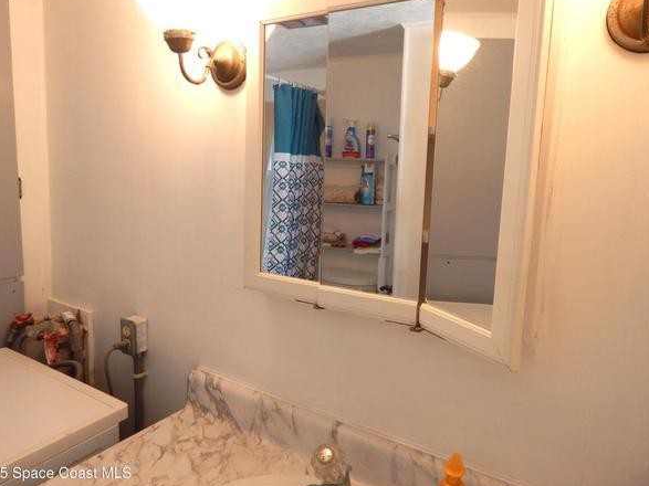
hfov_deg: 71.6
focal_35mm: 24
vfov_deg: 56.8
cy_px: 232
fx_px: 450
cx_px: 316
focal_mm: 4
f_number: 3
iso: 125
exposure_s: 1/50
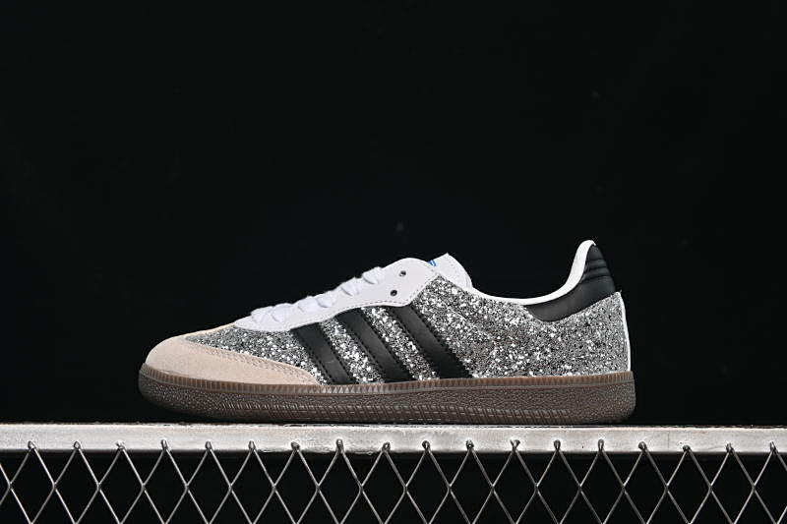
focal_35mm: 75
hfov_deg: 27.0
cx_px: 394
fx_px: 1639
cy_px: 262
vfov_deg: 18.2
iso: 160
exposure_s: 1/40
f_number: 6.3
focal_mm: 50
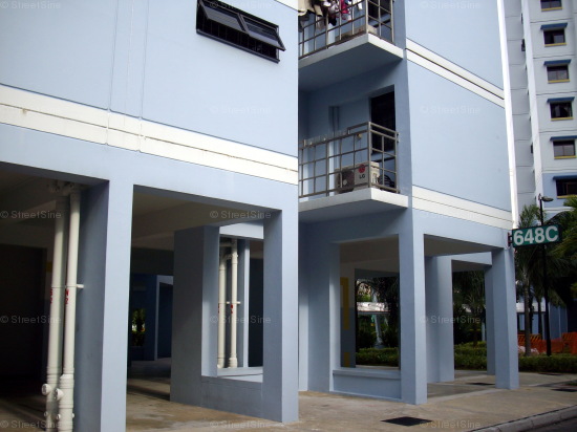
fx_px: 616
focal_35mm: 37
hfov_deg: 50.2
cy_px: 216
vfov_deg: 38.6
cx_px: 288
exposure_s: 1/400
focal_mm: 6.2
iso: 80
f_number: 2.8
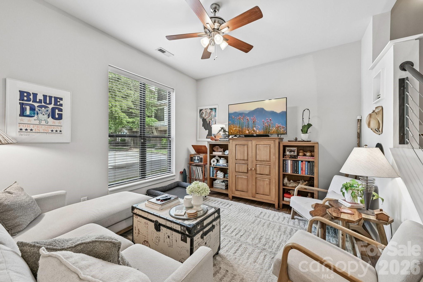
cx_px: 212
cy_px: 141
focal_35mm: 14
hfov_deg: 104.3
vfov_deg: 81.2
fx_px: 164
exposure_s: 1/15
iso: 360
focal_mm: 14
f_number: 8
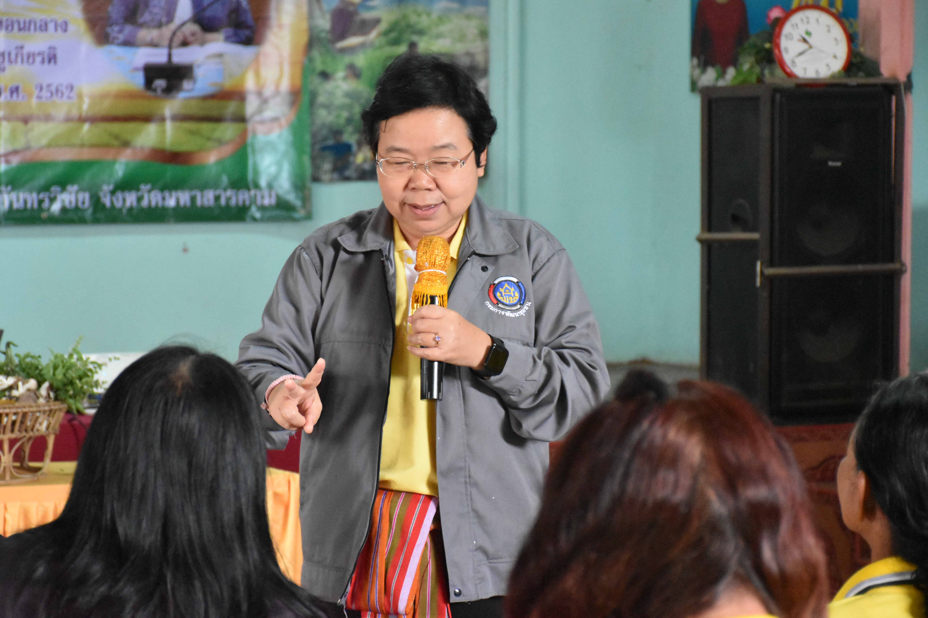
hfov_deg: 18.2
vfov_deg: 12.2
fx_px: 2900
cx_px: 464
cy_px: 309
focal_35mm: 112
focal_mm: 75
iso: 8000
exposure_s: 1/60
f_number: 5
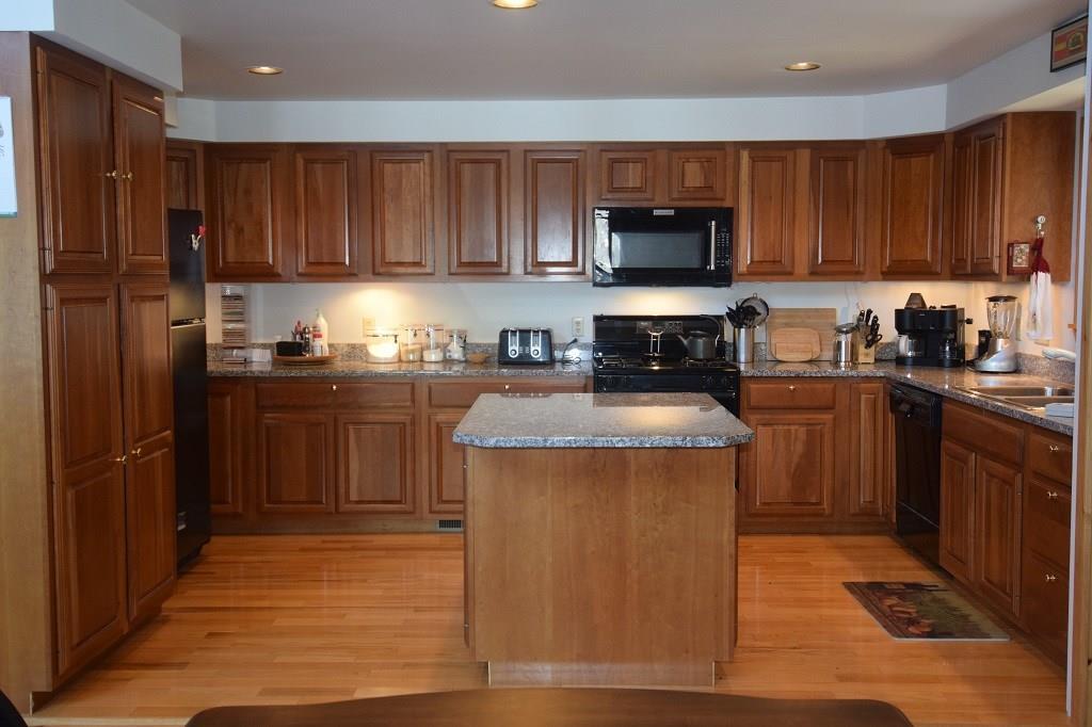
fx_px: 1092
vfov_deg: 36.8
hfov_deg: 53.1
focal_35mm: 36
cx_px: 546
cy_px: 364
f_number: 4
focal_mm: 24
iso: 1250
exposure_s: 1/60
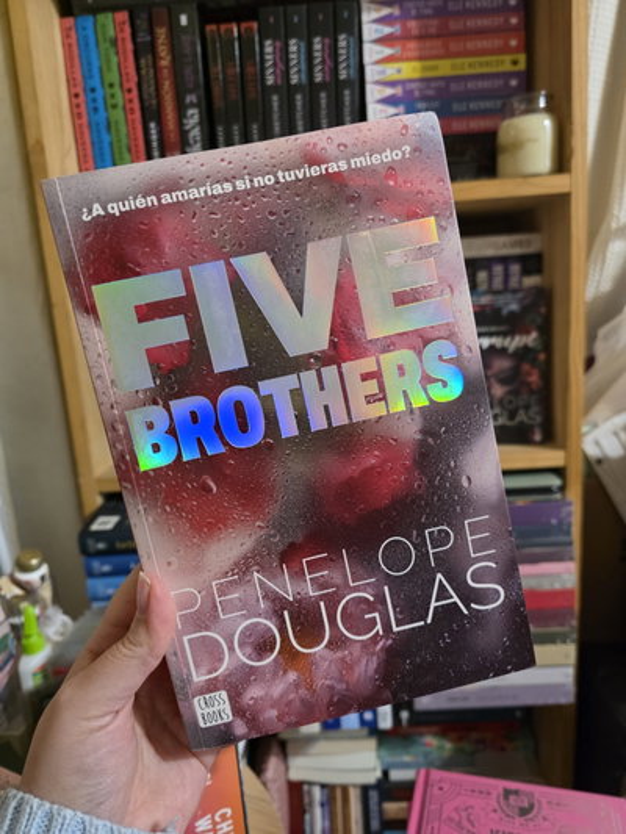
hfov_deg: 58.9
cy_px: 417
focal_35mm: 23
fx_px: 554
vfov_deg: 73.9
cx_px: 313
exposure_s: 1/66
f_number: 1.7
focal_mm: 6.3
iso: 800
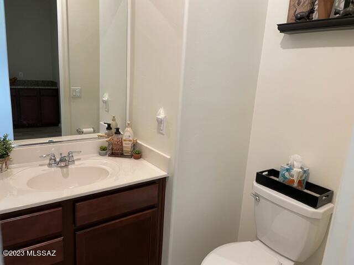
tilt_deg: -12.0
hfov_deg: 67.3
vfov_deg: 53.1
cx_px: 177
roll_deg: -3.1
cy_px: 132
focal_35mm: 26
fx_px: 266
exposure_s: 1/60
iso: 100
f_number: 1.6
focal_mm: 4.2
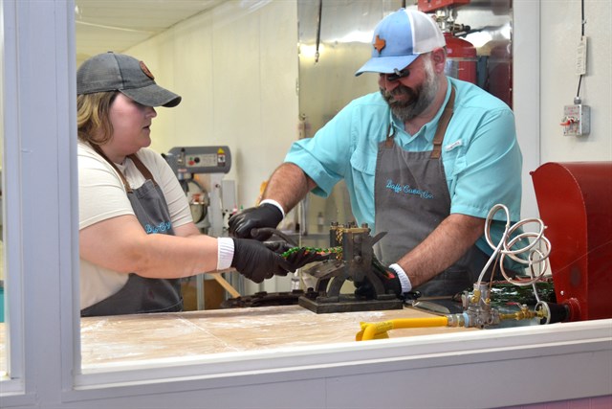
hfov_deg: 31.9
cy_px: 204
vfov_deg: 21.6
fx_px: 1071
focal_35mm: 63
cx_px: 306
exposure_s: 1/100
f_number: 5
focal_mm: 42
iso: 800
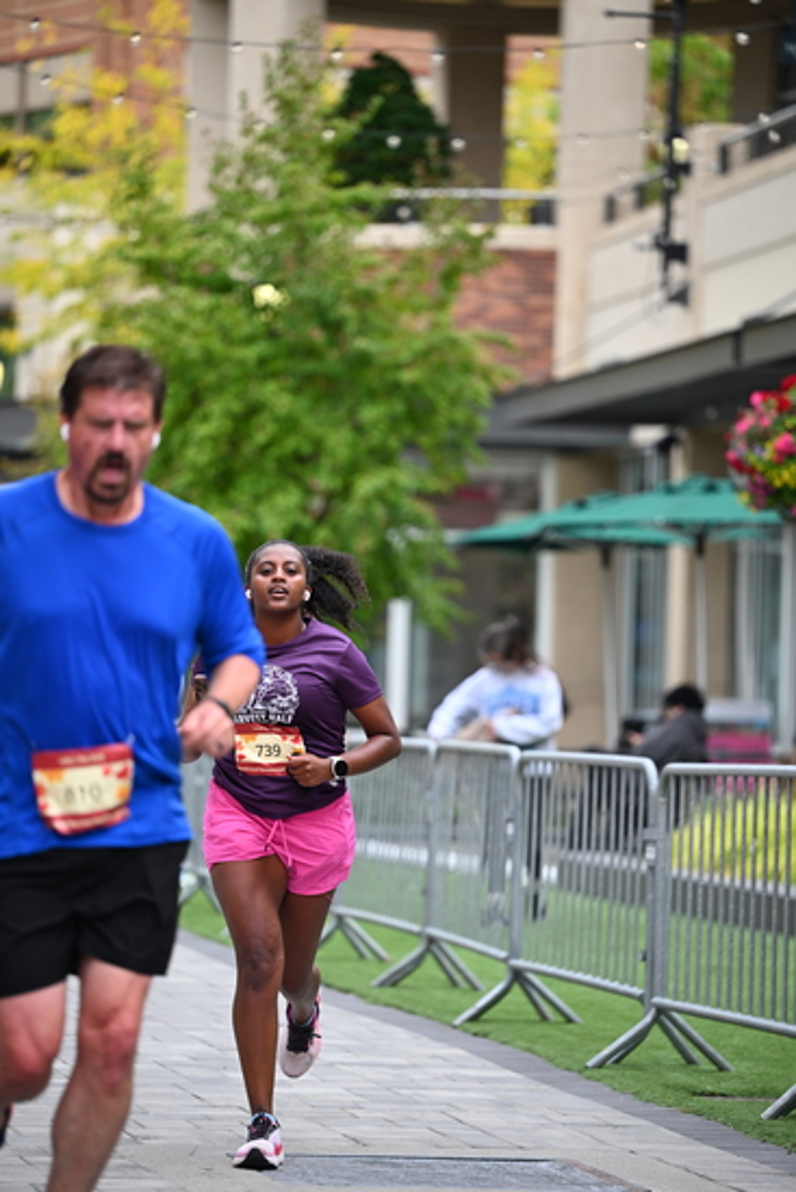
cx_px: 398
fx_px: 5303
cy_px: 596
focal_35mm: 160
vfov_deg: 12.8
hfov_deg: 8.6
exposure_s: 1/2000
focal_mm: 160
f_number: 2.8
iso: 640
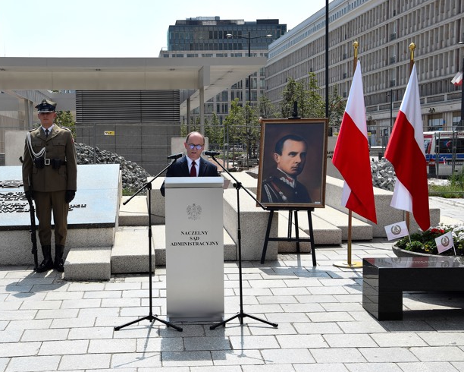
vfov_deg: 23.5
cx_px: 189
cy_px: 186
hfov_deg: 29.1
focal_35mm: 65
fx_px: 893
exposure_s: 1/400
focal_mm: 38
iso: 200
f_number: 10
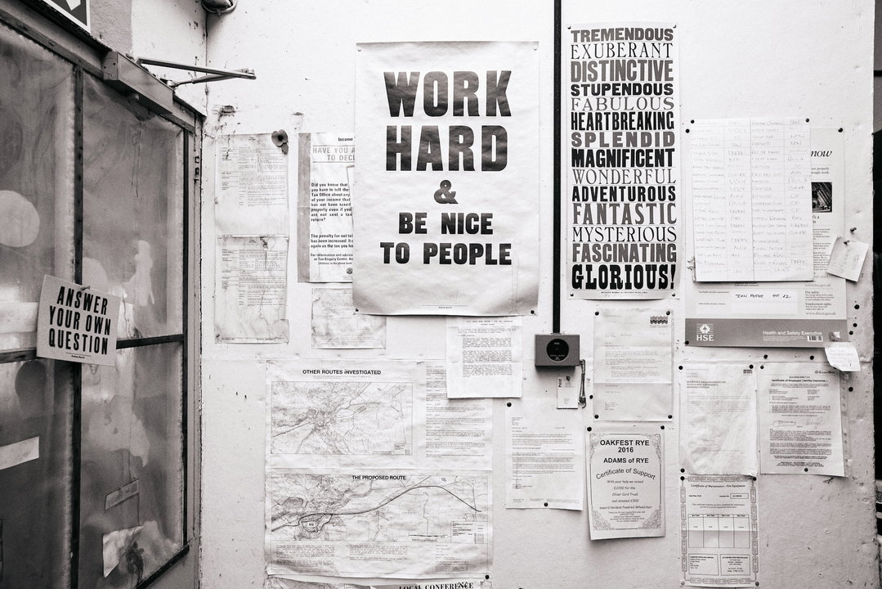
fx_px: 564
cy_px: 294
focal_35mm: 23
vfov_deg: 55.1
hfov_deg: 76.1
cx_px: 441
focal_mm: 23
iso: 1250
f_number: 4
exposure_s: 1/250
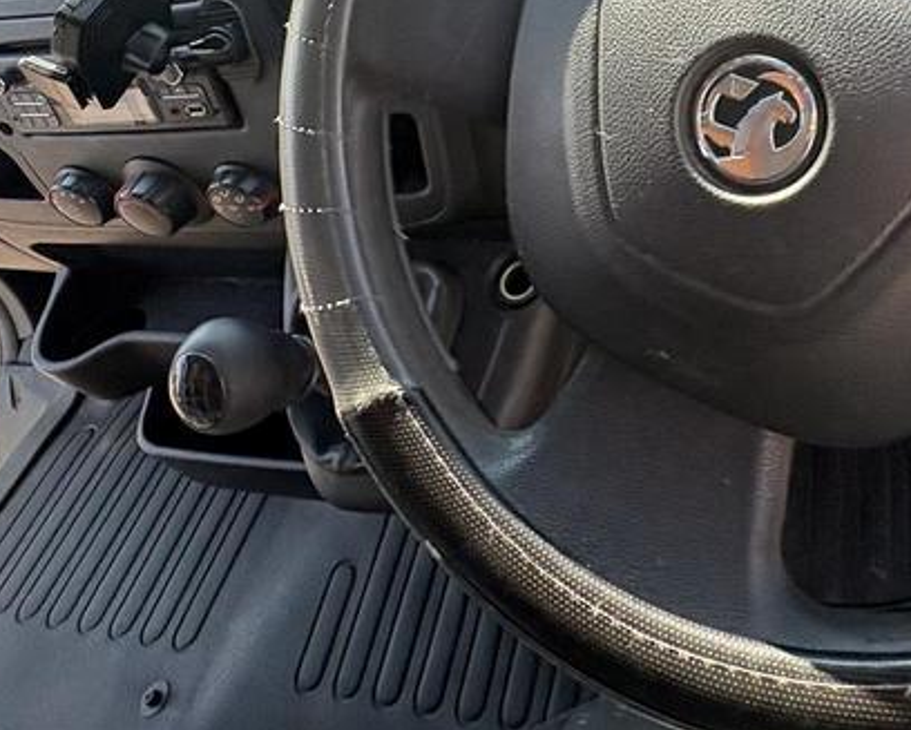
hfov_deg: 55.1
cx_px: 715
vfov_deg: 41.7
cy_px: -11
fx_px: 809
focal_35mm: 30
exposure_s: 1/126
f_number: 2.2
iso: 100
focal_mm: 2.22
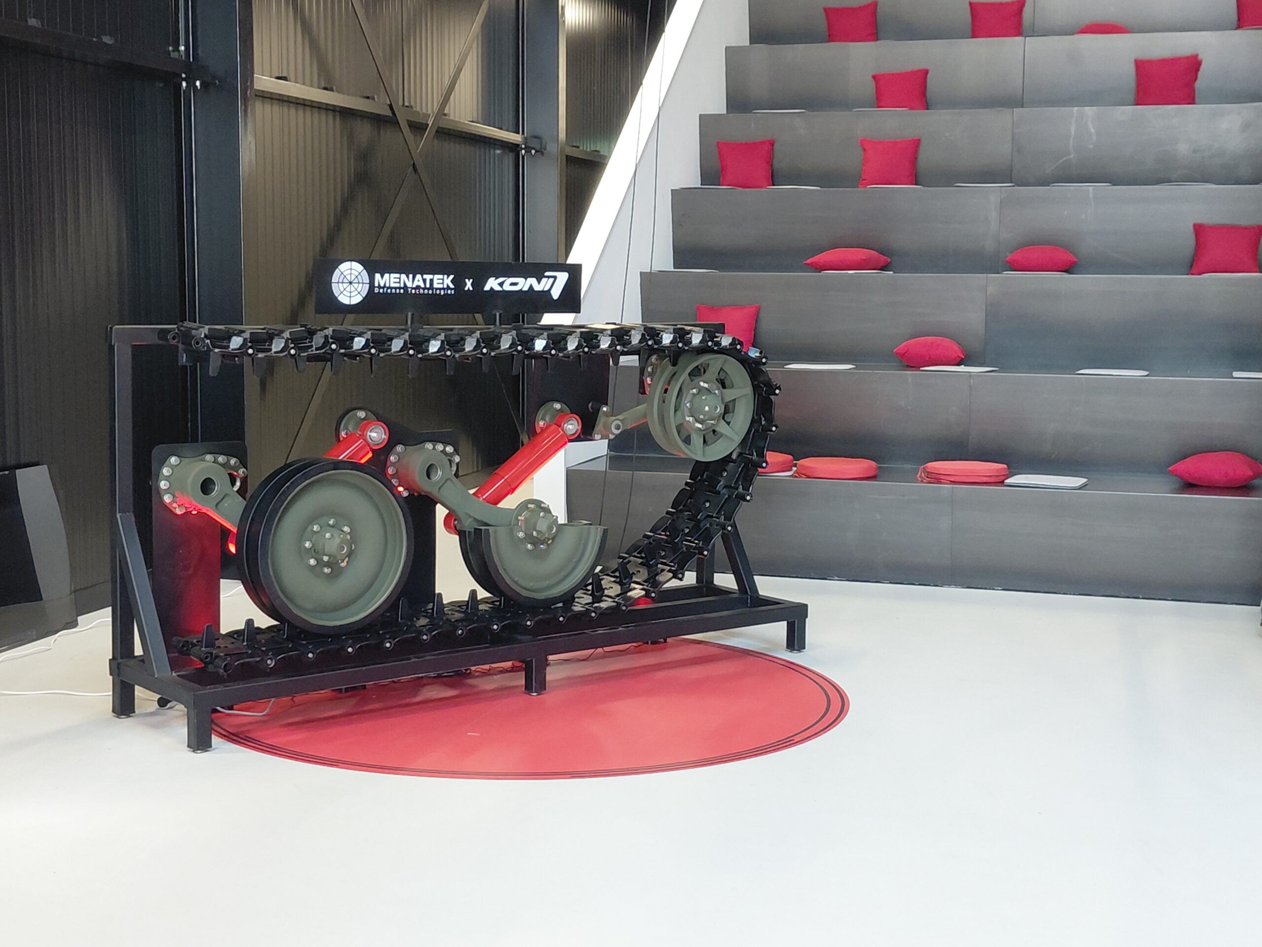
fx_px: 911
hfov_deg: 69.4
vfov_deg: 54.9
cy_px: 474
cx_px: 631
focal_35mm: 25
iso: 250
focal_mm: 4.69
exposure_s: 1/50.1
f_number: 1.8
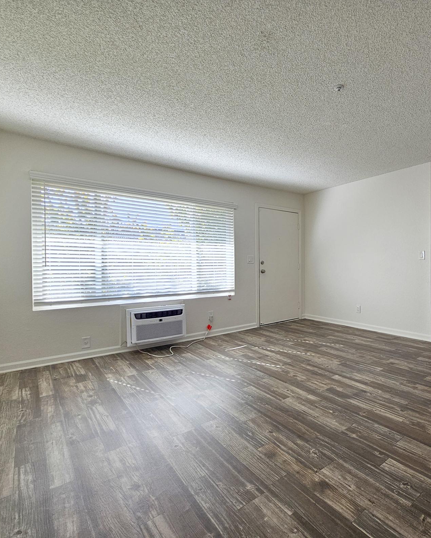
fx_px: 271
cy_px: 268
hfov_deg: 73.6
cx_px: 302
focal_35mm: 17
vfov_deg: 89.6
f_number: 2.2
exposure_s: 1/120
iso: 64
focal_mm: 2.2
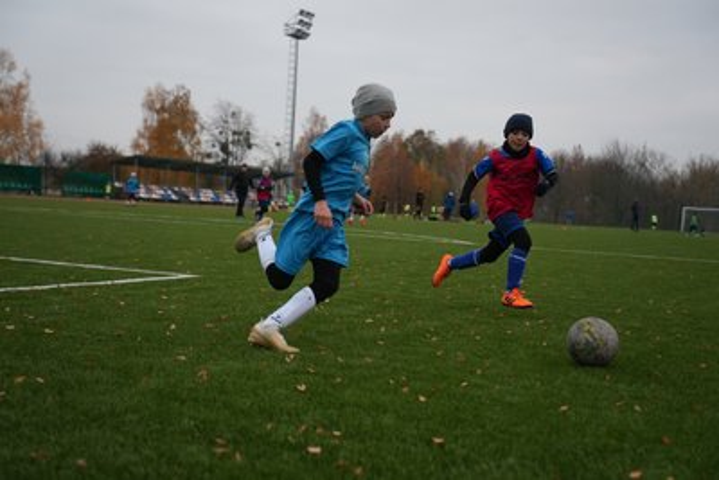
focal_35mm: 48
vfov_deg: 28.1
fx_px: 959
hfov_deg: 41.1
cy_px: 240
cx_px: 360
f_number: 3.2
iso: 2500
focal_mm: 48
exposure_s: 1/800
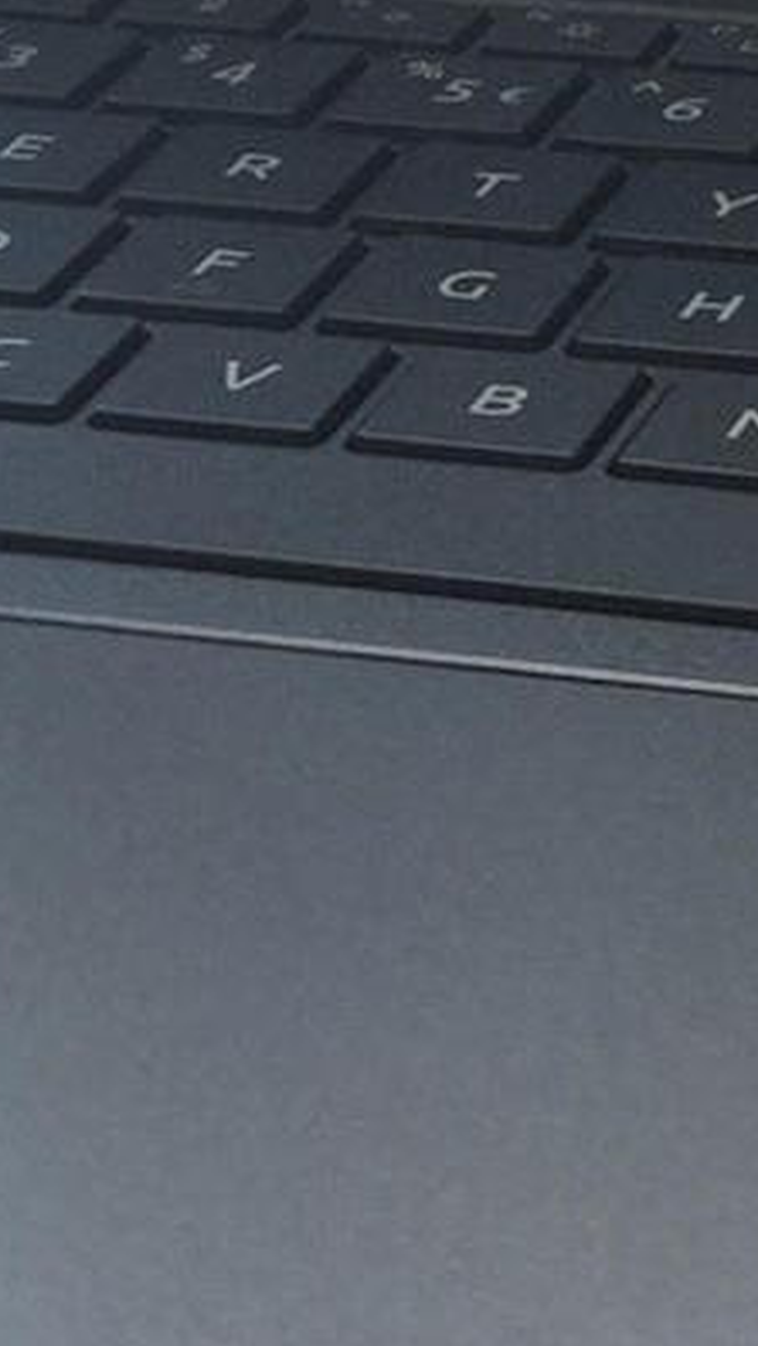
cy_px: -303
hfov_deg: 7.4
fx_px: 5784
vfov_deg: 12.9
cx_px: 1071
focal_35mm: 162
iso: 80
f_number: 1.8
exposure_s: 1/508
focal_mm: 5.4
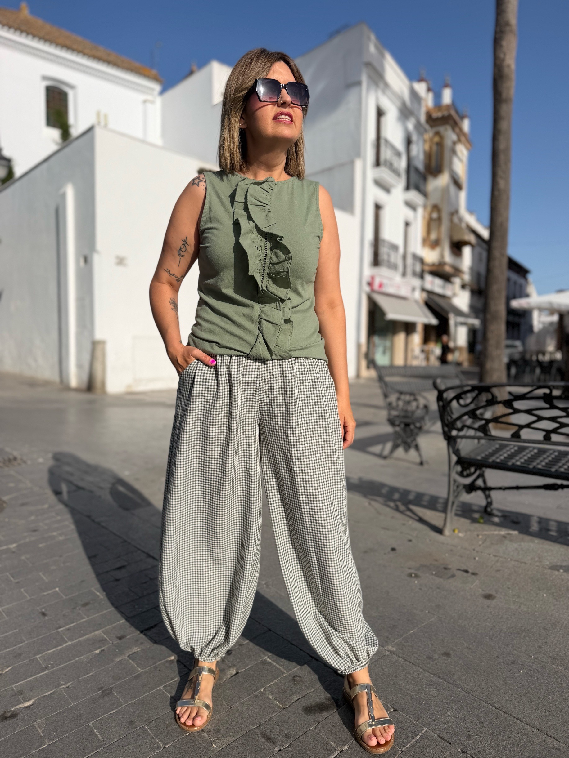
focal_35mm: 24
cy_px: 379
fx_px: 526
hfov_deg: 56.8
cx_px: 284
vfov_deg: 71.6
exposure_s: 1/7353
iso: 80
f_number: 1.78
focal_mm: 6.76
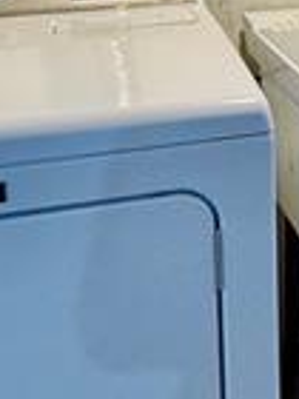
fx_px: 887
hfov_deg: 18.2
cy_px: -80
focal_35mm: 77
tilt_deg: -5.9
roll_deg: +1.9
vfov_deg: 23.2
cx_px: 359
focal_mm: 2.22
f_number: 2.2
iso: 200
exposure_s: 1/120
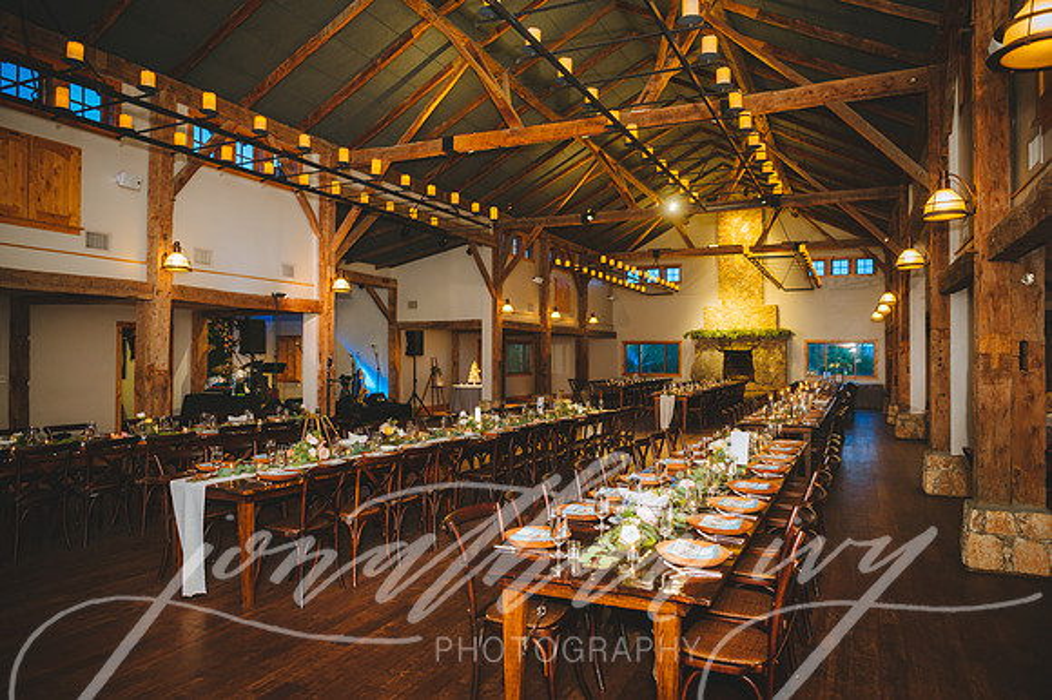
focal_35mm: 24
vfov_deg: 53.1
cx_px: 526
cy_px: 350
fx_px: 701
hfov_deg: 73.8
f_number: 2.8
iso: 500
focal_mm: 24
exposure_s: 1/80
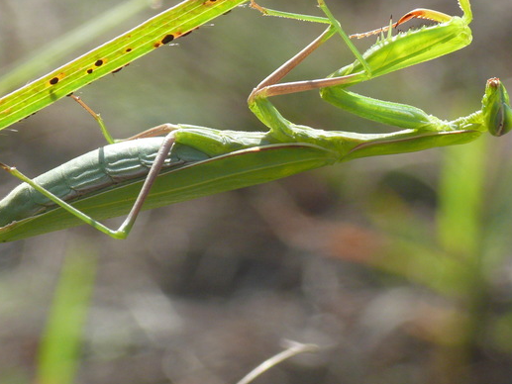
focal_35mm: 180
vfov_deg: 8.2
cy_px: 98
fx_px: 2663
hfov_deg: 11.0
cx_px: 298
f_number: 5.6
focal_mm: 23
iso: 200
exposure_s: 1/400
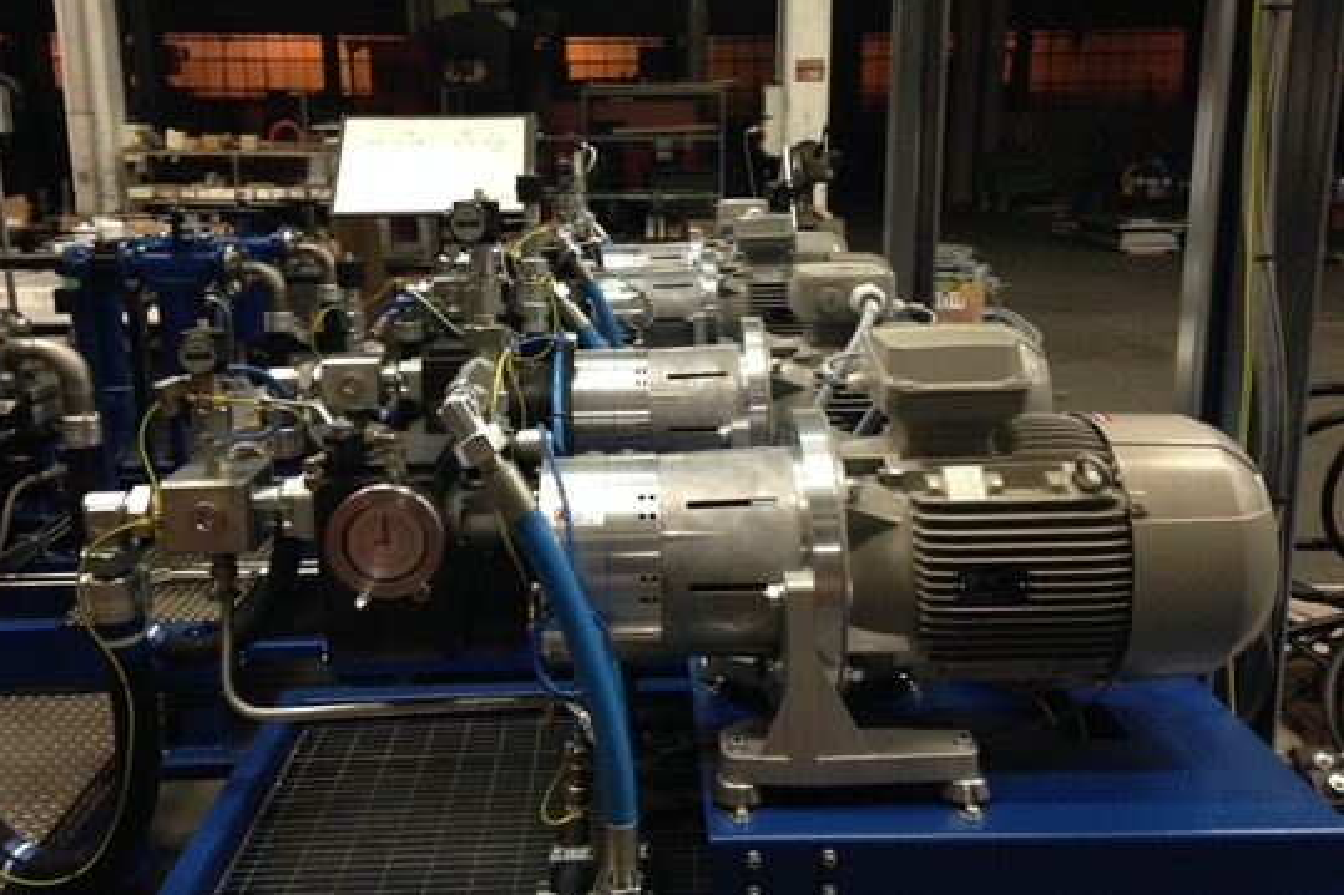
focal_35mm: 35
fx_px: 1306
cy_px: 386
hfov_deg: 54.4
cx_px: 661
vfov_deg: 37.8
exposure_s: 1/15
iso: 400
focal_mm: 4.12
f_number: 2.4
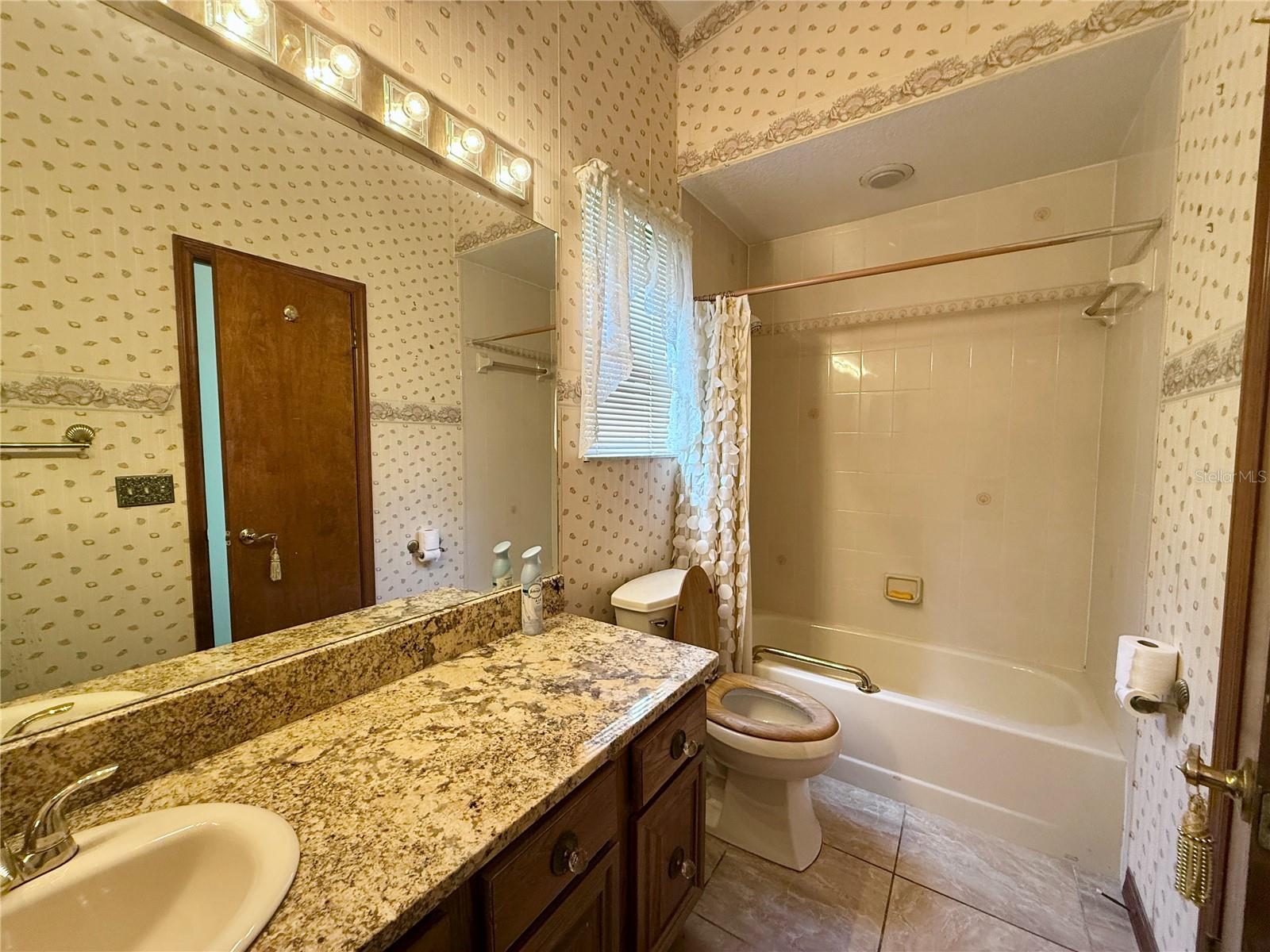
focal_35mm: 14
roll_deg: -0.6
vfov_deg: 85.7
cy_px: 476
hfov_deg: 102.1
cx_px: 635
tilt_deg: -3.3
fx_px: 514
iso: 200
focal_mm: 2.22
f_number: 2.2
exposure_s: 1/60
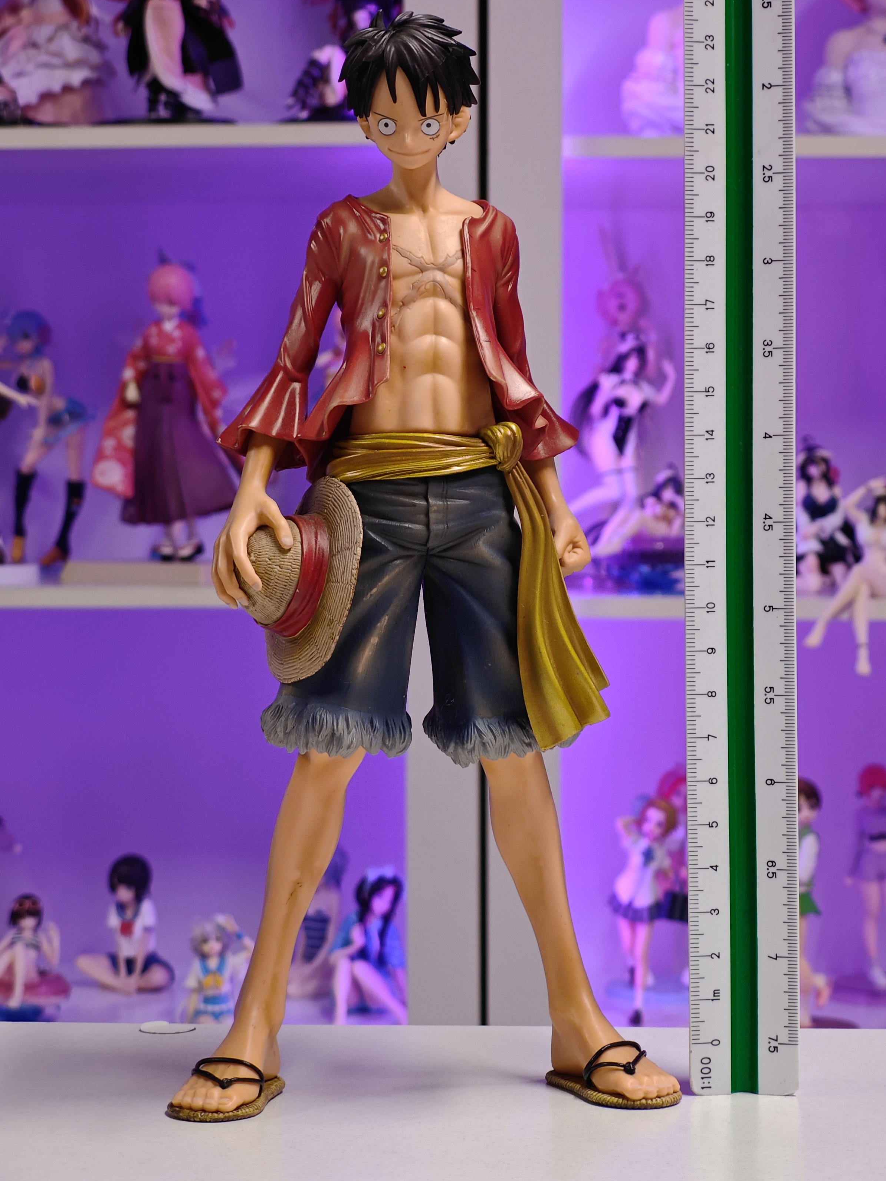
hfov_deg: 18.0
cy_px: 579
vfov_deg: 23.8
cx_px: 454
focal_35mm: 82
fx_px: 2798
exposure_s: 1/19.5
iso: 400
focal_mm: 7.48
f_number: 2.4
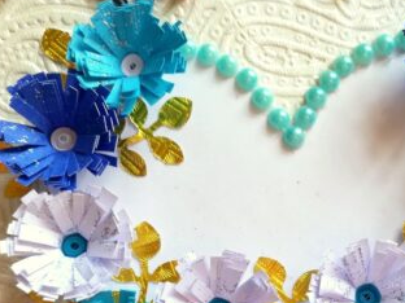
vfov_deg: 27.9
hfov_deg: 37.7
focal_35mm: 50
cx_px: 273
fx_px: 585
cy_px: 280
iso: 50
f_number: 2.2
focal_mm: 3.83
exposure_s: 1/50
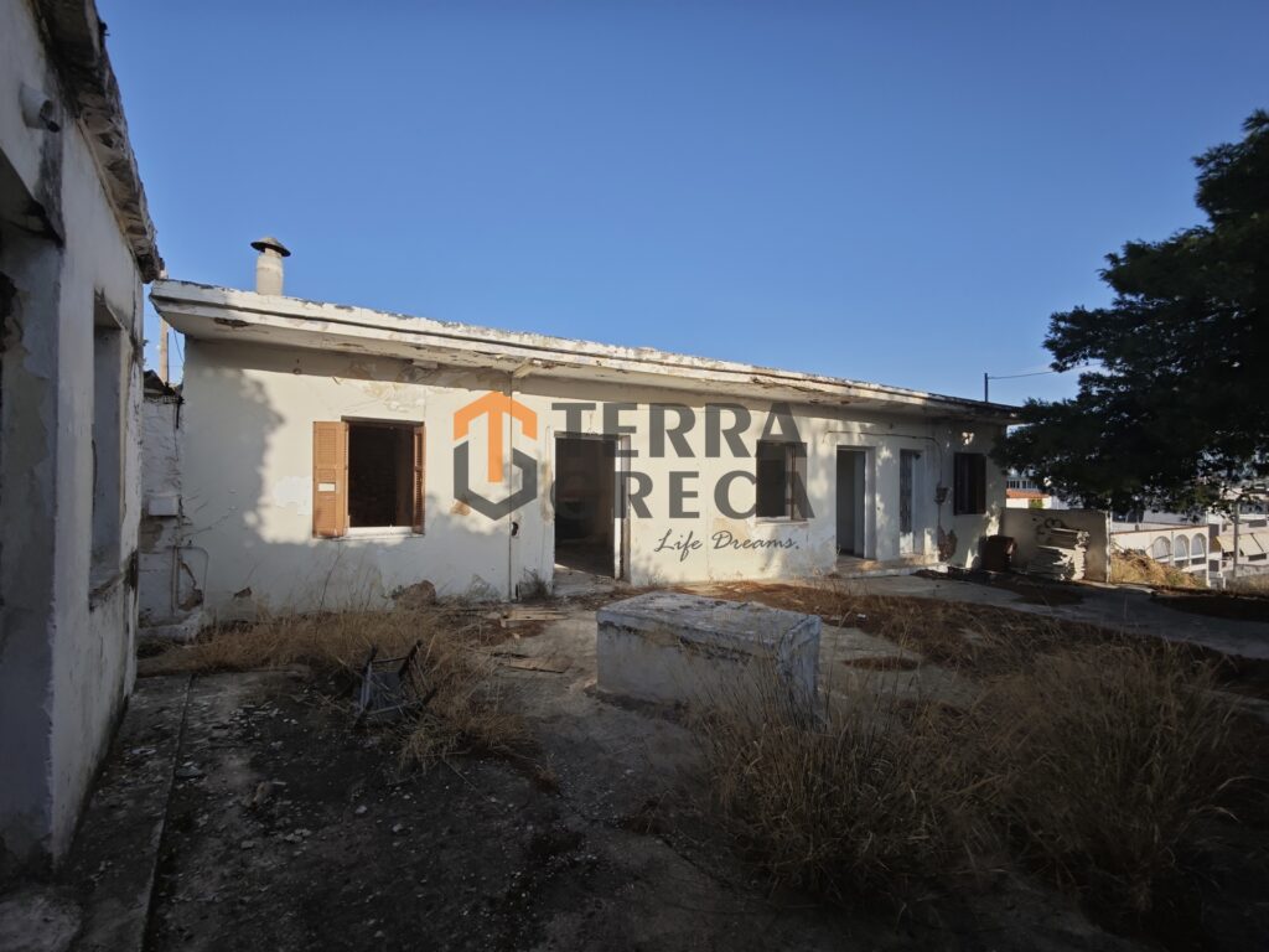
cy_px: 476
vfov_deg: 85.7
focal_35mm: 14
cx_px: 634
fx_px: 513
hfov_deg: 102.1
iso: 50
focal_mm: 2.16
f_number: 2.2
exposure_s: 1/699
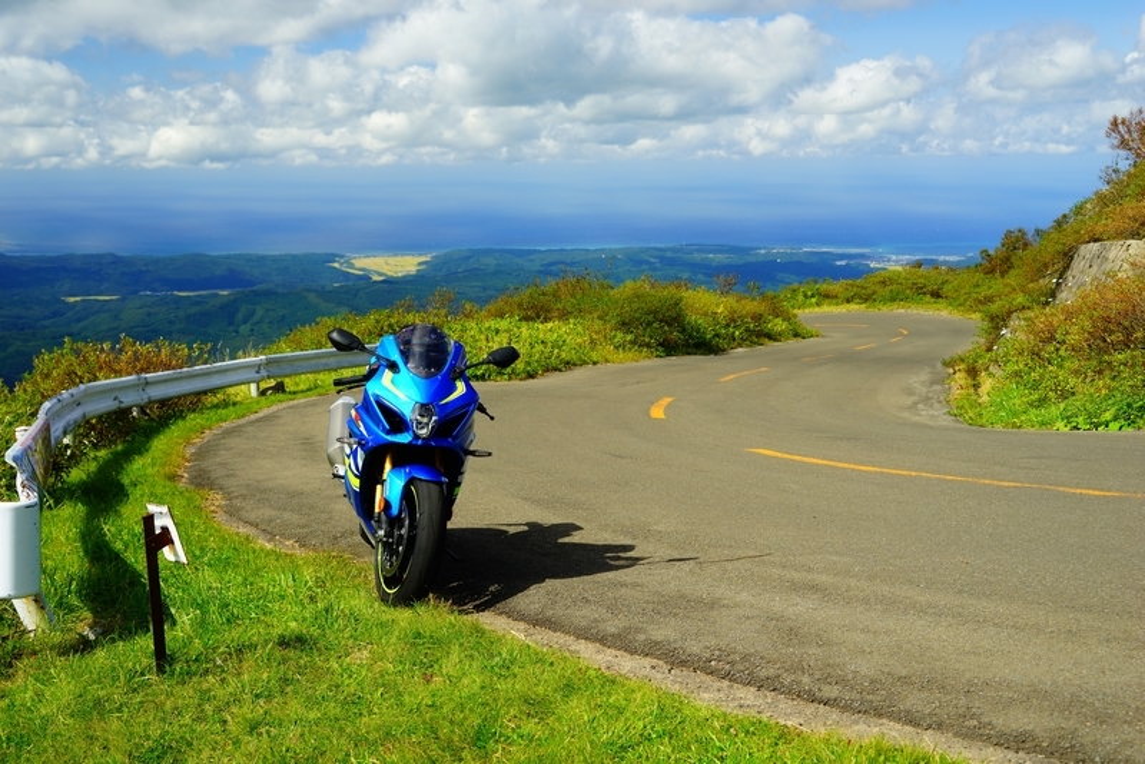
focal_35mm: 45
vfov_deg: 29.9
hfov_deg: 43.6
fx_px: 1432
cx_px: 572
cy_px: 382
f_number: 6.7
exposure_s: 1/90
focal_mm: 45
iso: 100
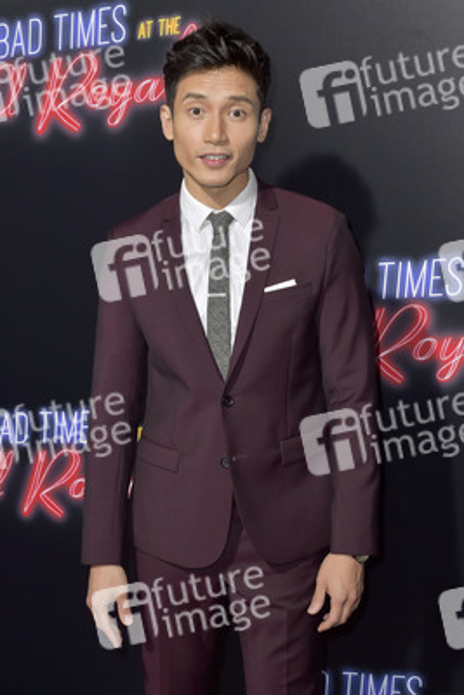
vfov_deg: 35.6
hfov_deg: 24.2
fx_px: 1082
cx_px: 232
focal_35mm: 56
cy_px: 348
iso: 250
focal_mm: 56
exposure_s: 1/250
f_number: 6.3
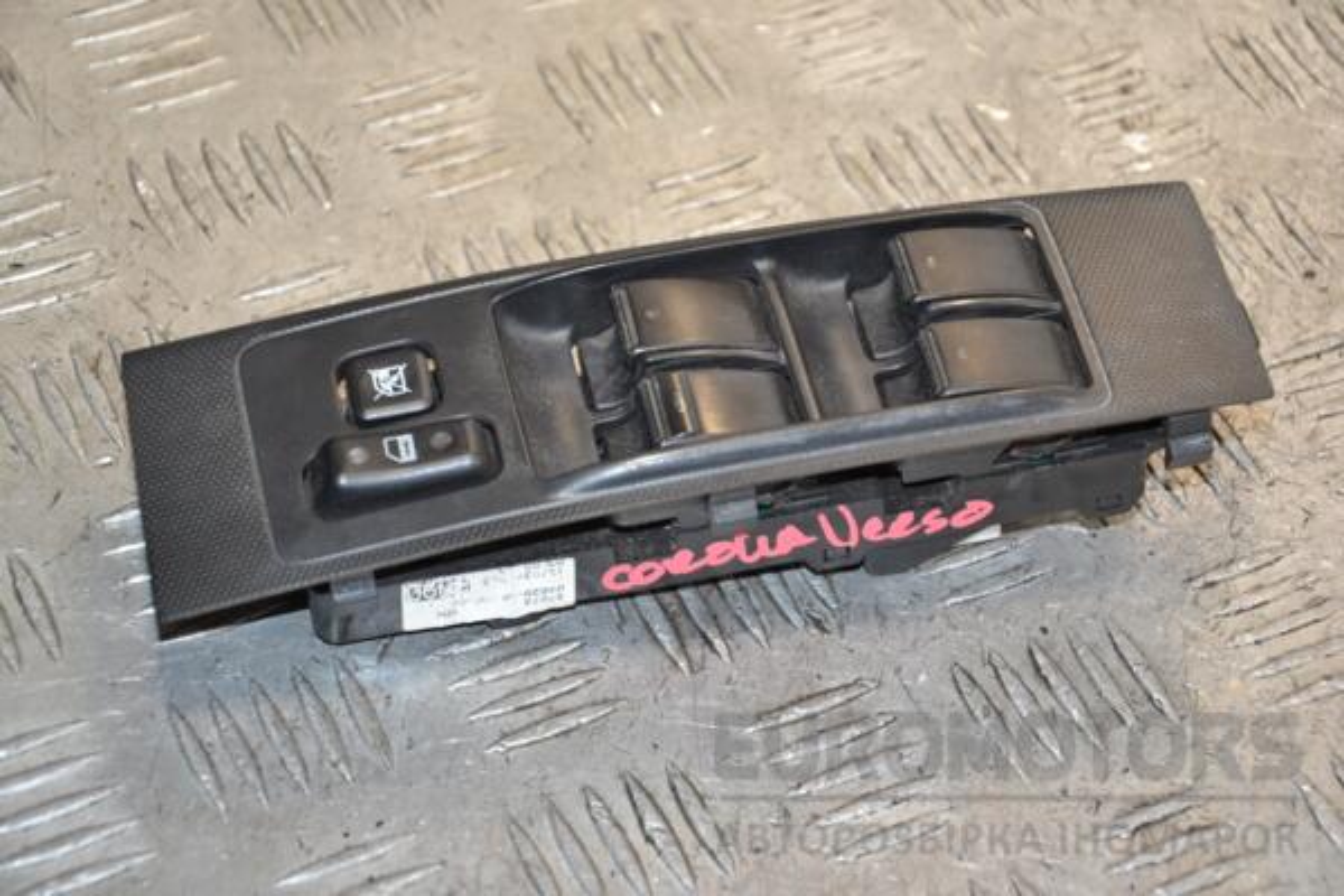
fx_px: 4200
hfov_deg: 18.2
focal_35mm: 112
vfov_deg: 12.2
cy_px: 448
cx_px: 672
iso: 800
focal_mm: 75
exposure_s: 1/200
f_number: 5.3
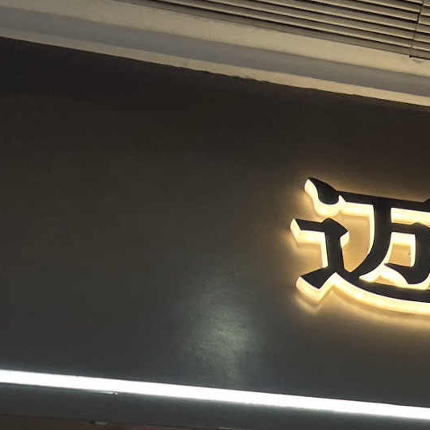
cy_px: 730
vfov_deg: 17.2
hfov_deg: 19.3
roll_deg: +12.7
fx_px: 1209
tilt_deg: +24.5
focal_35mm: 86
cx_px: 478
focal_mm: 5.7
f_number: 1.5
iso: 40
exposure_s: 1/258
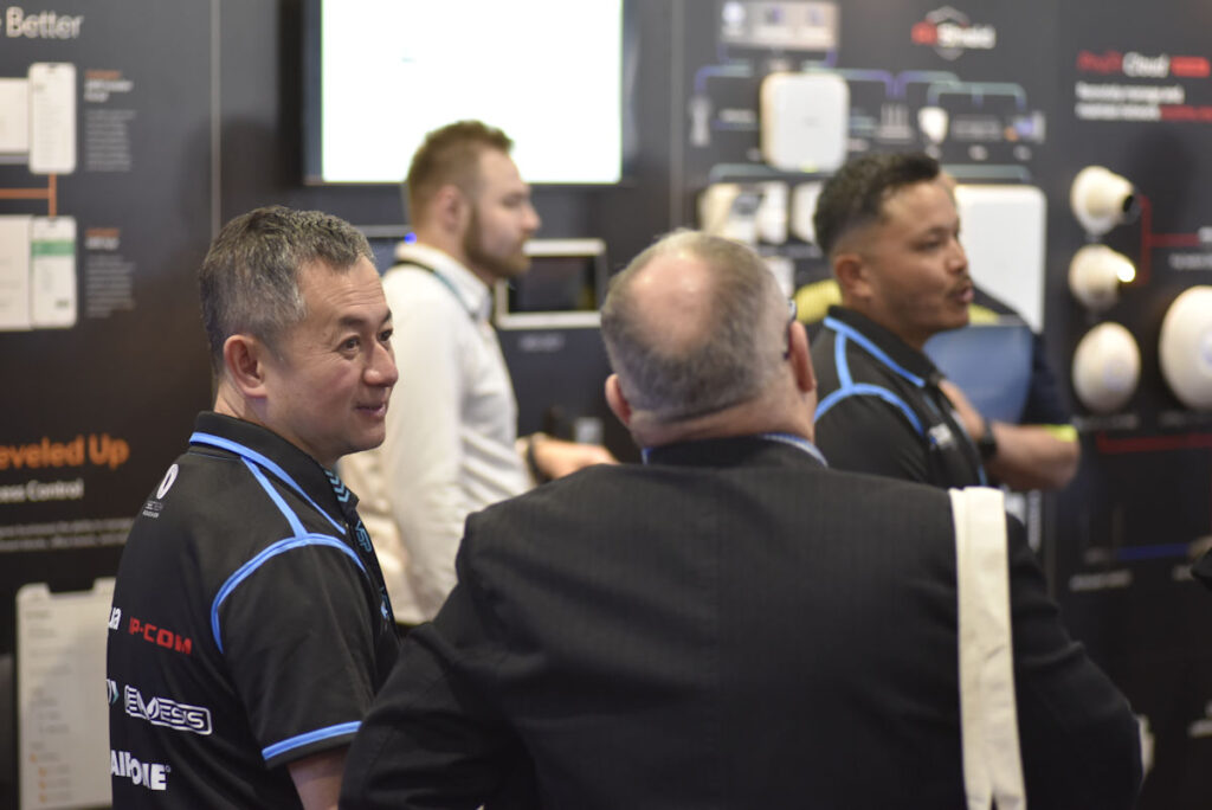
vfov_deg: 13.7
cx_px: 606
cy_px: 405
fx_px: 3368
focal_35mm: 100
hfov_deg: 20.4
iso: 2800
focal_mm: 100
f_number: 2.8
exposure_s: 1/125
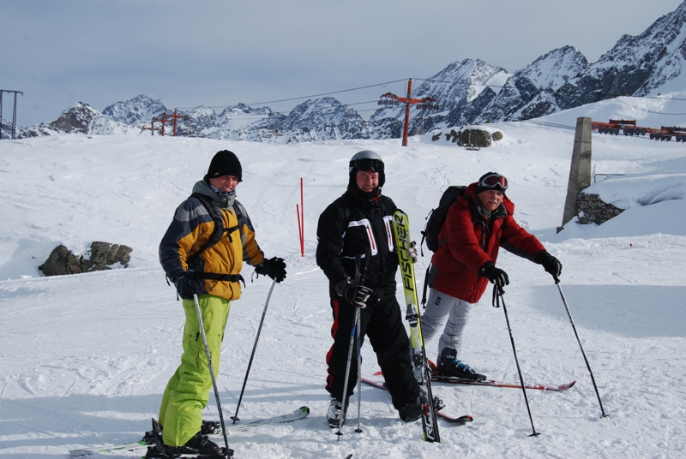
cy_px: 230
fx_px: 887
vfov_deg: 29.0
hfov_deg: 42.3
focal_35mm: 46
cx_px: 343
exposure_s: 1/400
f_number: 10
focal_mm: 31
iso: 100
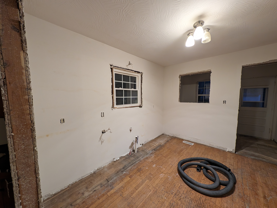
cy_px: 104
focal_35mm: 12
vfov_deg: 94.6
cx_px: 138
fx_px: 96
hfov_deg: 110.5
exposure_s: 1/24
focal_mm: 2.23
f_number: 1.95
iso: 165
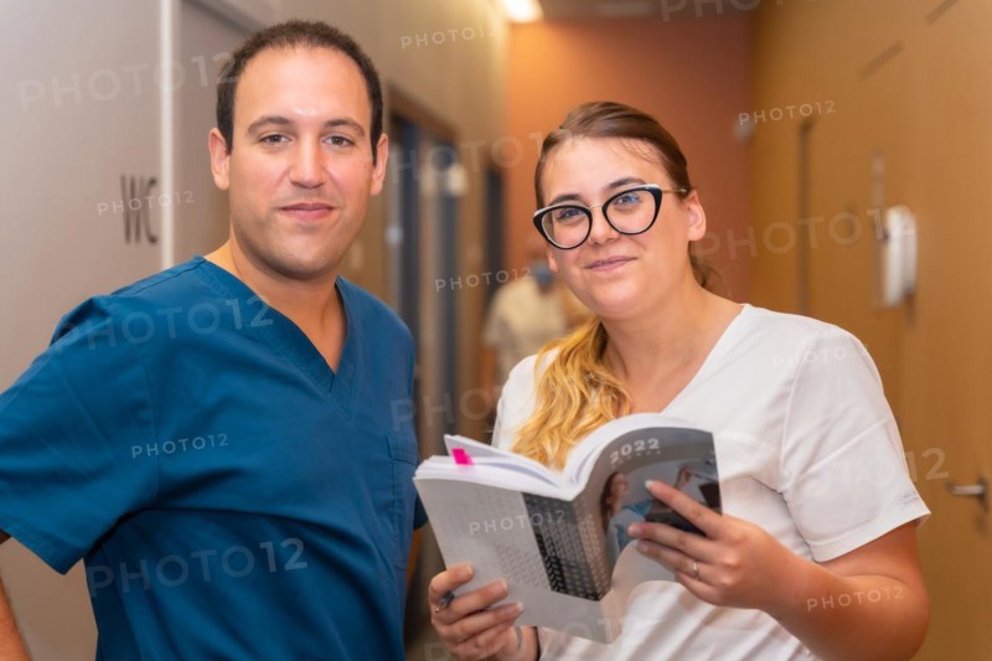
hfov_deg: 32.1
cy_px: 330
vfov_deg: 21.7
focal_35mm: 62
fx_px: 1722
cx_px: 496
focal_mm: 62.5
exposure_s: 1/160
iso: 500
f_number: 2.8
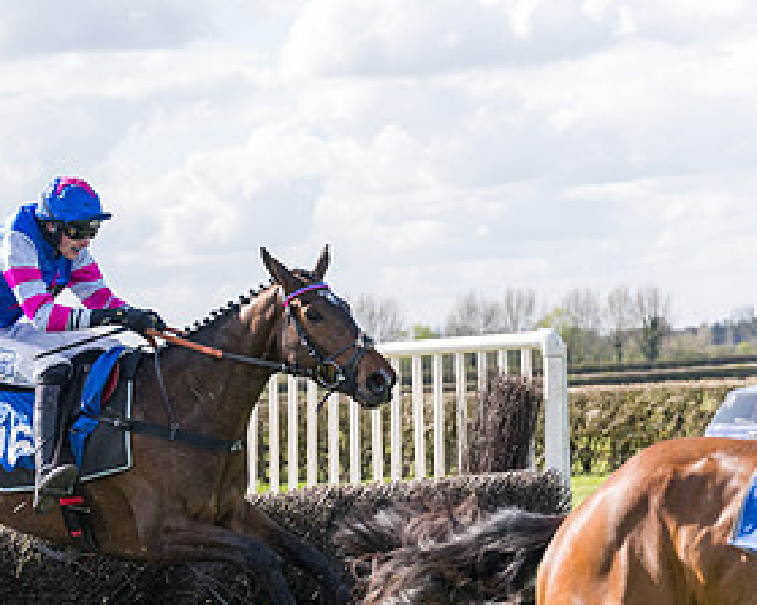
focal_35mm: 159
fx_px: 3561
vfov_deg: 9.7
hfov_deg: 12.1
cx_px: 151
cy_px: 529
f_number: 4
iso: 400
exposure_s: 1/2000
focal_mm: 70
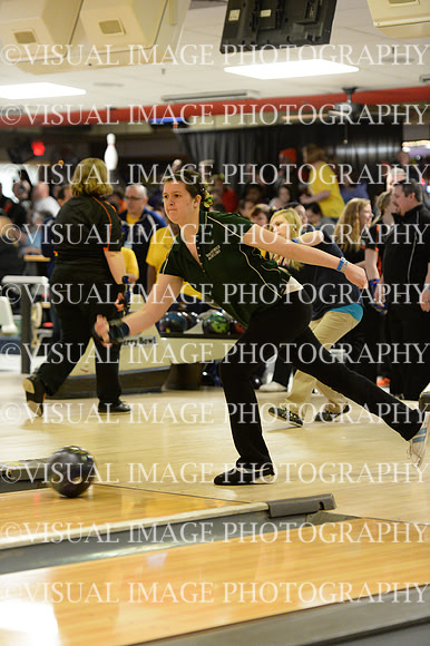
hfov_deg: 13.0
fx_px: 1883
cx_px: 215
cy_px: 323
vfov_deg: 19.5
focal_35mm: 105
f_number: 2.8
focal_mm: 105
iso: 8000
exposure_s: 1/250
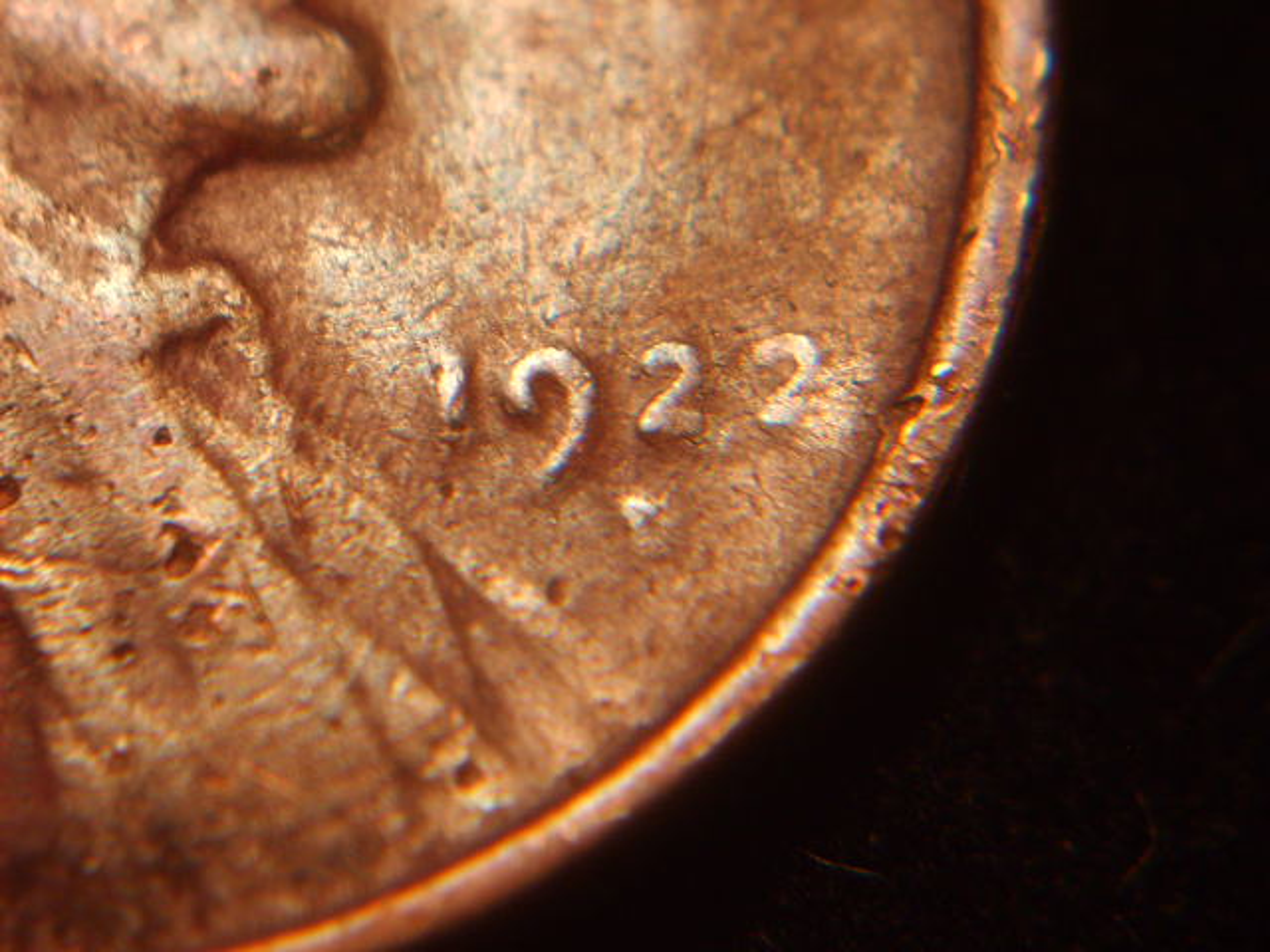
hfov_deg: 18.7
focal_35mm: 105
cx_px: 635
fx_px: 3852
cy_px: 476
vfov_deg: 14.1
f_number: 4.9
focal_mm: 17.4
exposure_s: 1/60
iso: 93
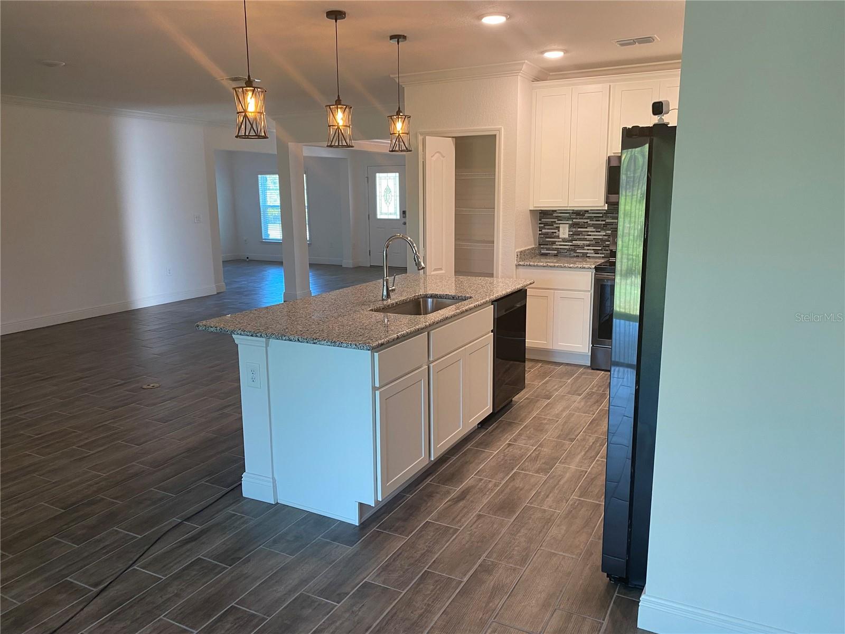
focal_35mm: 26
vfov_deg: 53.1
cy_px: 317
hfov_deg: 67.3
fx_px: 635
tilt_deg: -10.7
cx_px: 422
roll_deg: +0.8
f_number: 1.8
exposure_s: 1/60
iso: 100
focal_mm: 4.25
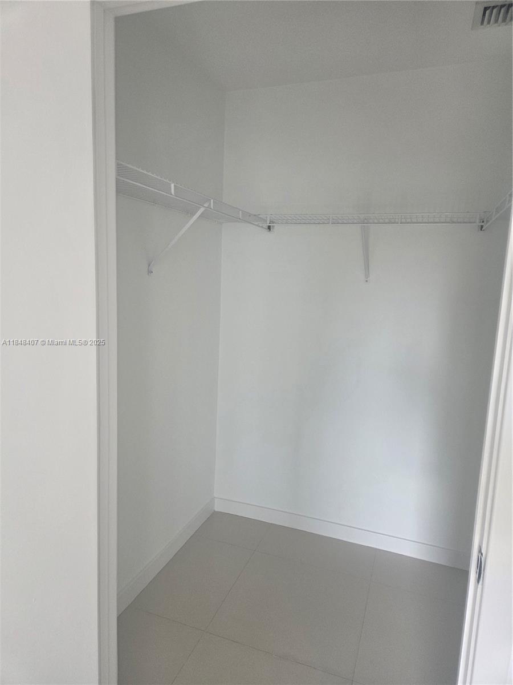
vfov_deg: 73.9
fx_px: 454
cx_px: 256
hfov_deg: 58.9
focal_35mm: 23
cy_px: 342
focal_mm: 5.4
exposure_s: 1/120
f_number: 1.8
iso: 160
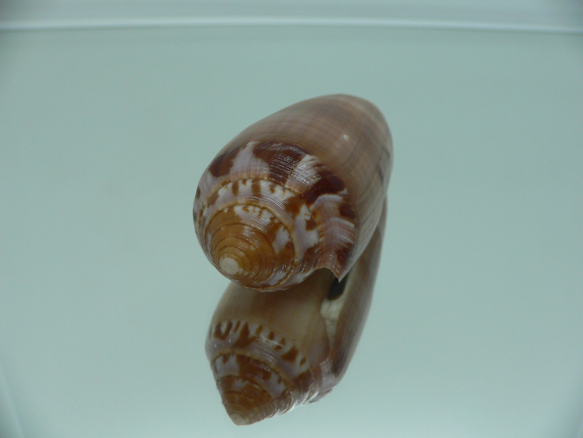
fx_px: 589
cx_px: 292
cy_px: 219
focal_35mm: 35
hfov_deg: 52.6
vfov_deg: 40.7
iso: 80
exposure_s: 1/60
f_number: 2.8
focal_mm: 4.6
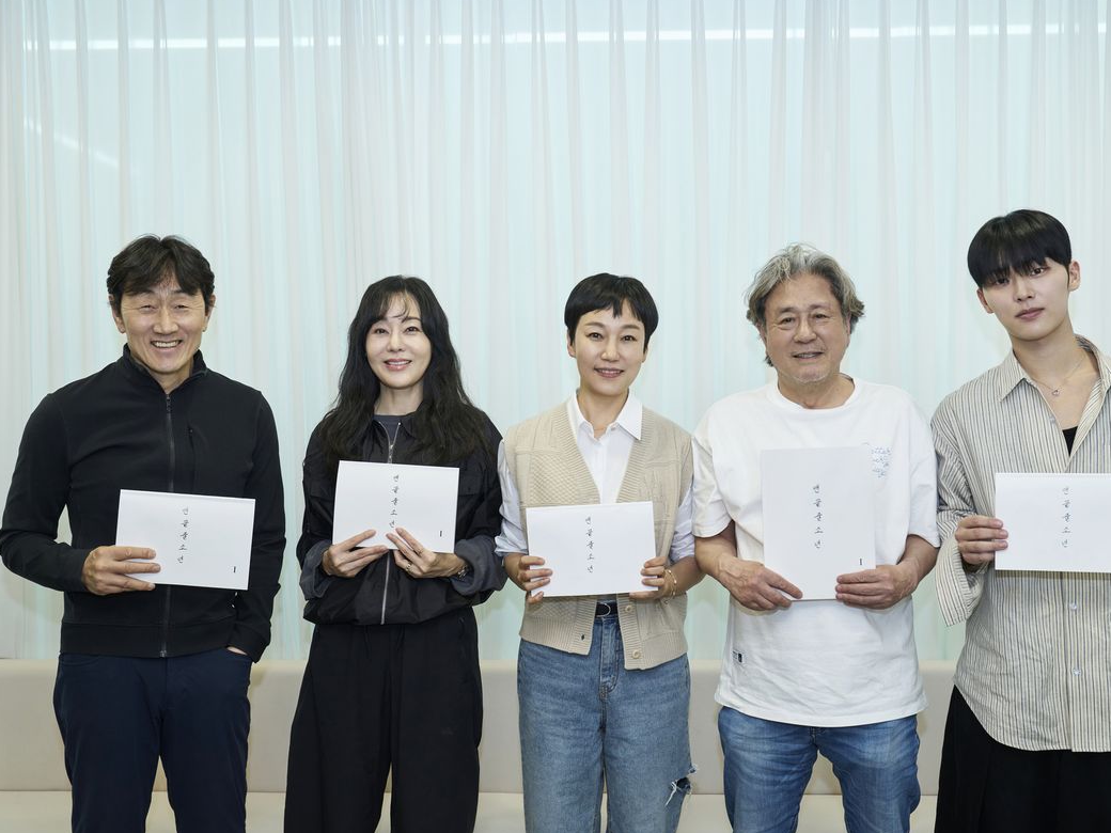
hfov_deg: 45.7
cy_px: 419
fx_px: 1316
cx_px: 602
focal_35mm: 41
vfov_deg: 35.1
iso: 640
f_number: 4.5
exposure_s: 1/125
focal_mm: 37
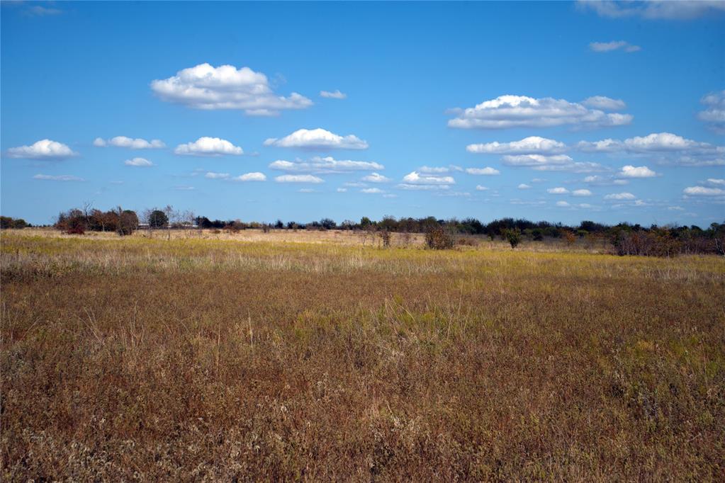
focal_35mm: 46
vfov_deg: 29.2
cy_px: 242
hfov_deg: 42.7
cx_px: 362
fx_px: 926
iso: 100
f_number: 11
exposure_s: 1/320
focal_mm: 46
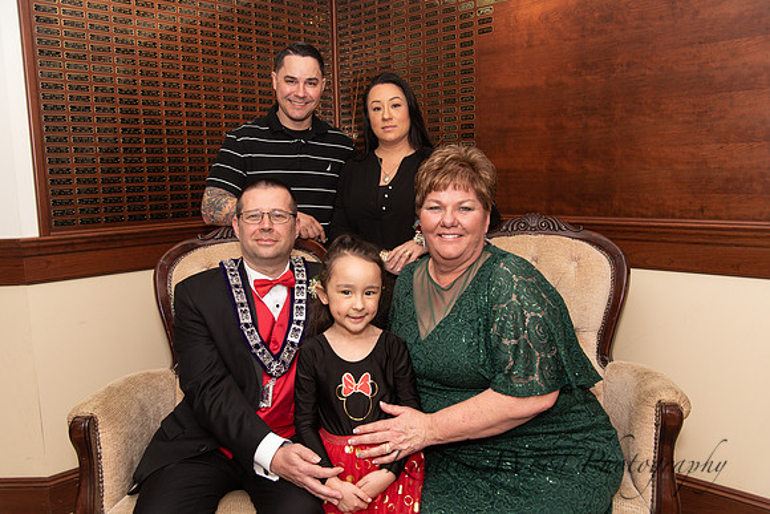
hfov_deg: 60.3
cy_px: 257
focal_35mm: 31
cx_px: 385
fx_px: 663
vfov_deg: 42.3
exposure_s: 1/200
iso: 800
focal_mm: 31
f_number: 4
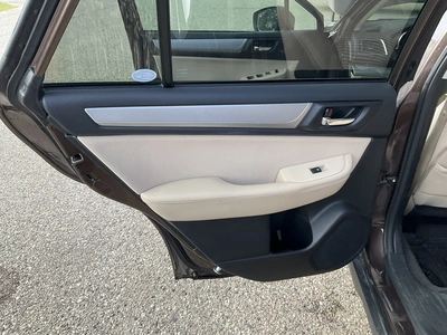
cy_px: 168
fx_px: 374
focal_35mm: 29
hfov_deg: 61.7
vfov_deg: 48.2
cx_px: 224
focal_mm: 3
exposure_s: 1/228
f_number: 1.8
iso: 20
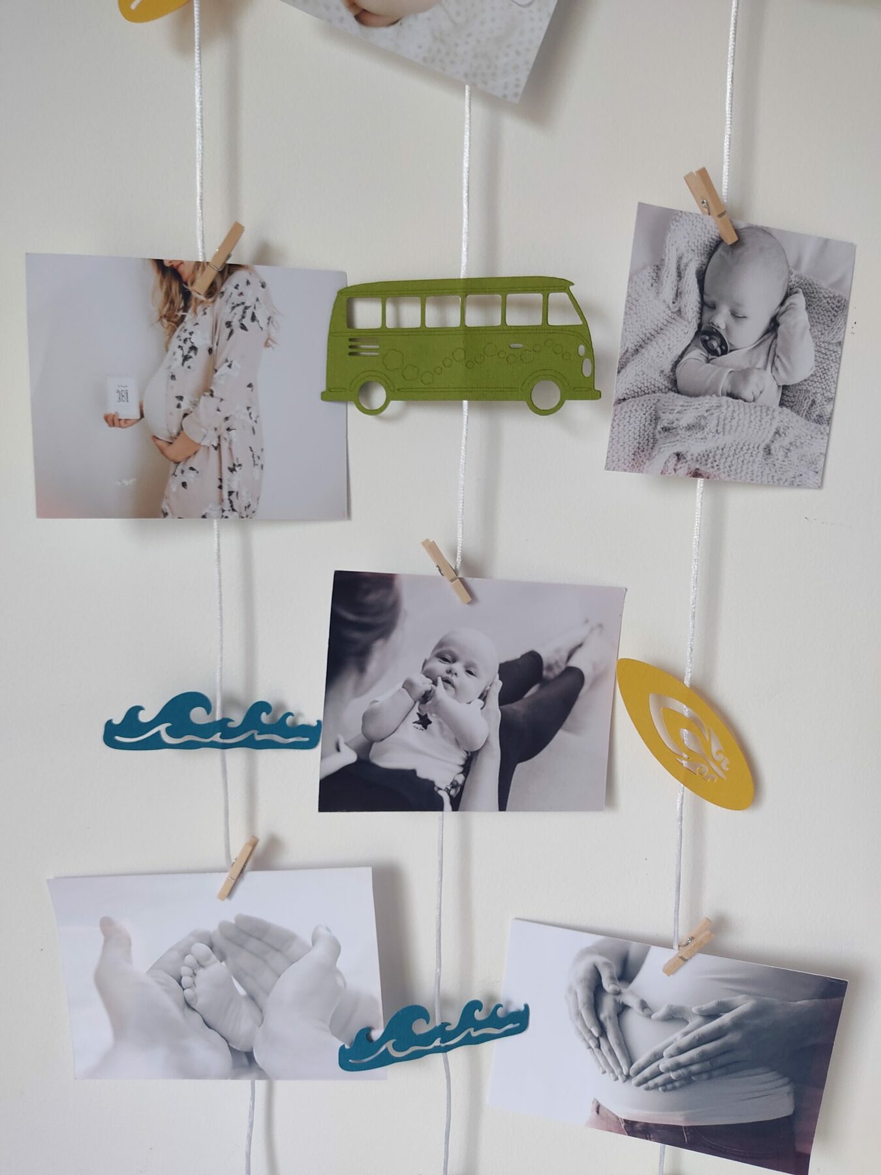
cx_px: 440
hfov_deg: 53.1
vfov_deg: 67.3
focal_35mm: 26
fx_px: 882
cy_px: 588
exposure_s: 1/33
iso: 680
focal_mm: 4.74
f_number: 1.79
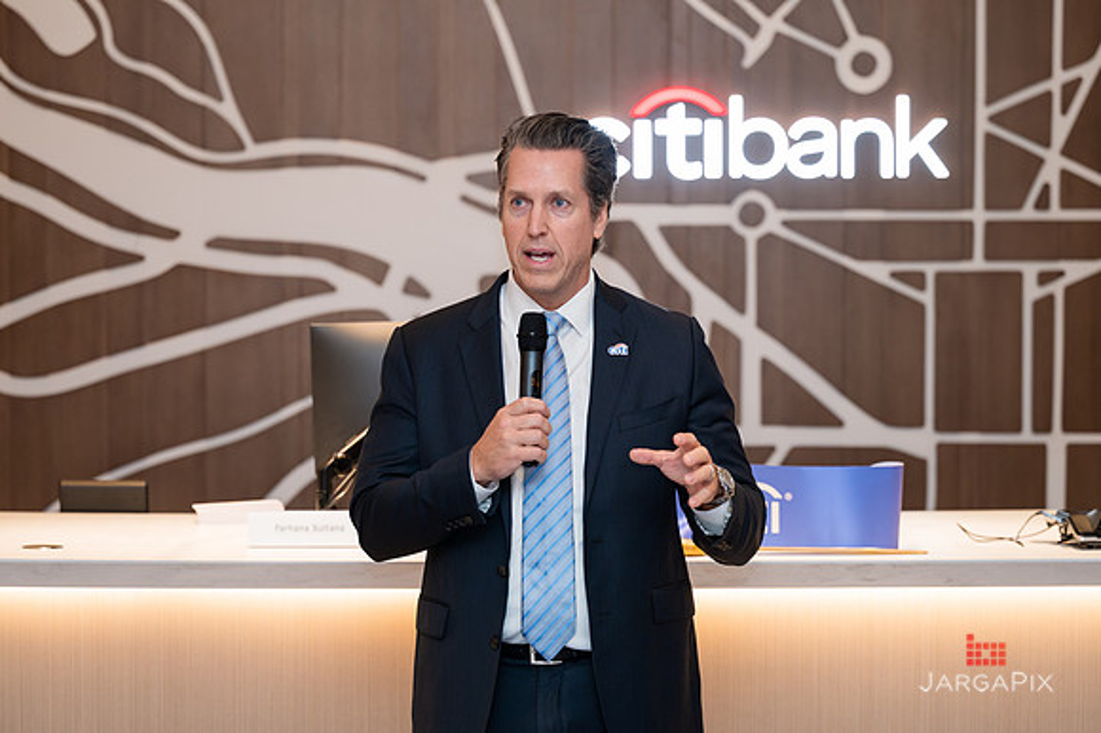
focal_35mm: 96
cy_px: 348
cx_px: 552
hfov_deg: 21.2
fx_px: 2943
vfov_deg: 14.2
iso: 400
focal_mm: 89
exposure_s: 1/160
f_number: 3.2
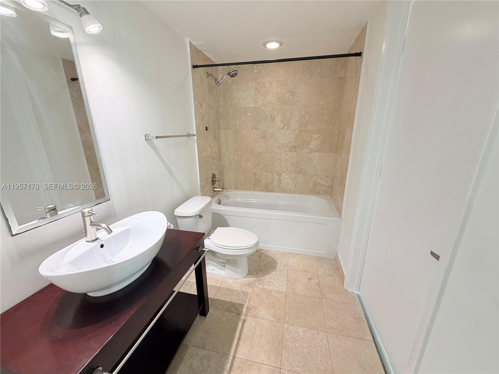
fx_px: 202
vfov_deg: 85.7
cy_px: 187
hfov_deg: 102.1
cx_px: 250
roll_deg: +0.0
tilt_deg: -15.7
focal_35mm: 14
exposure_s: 1/60
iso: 160
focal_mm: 2.22
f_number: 2.2
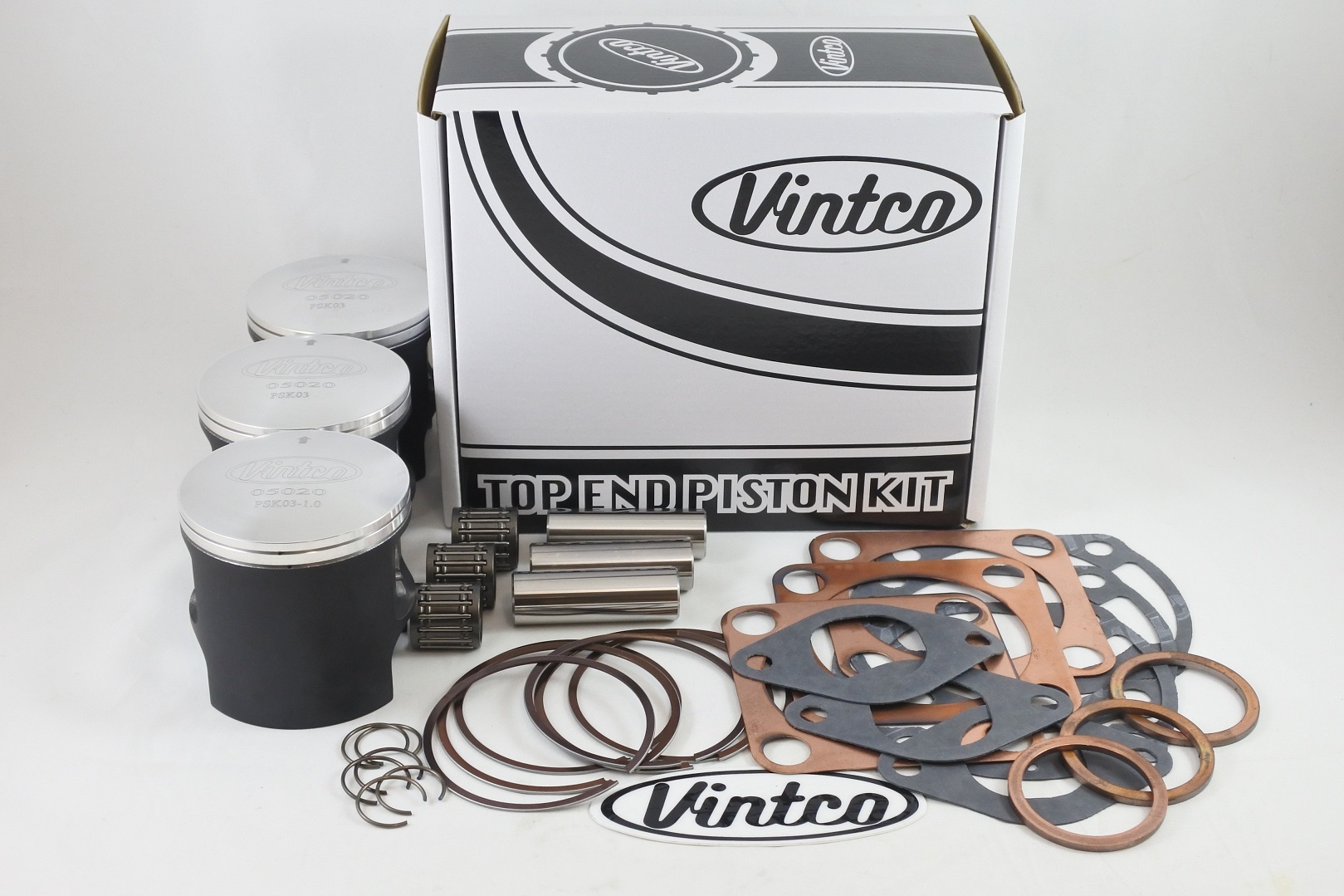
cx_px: 672
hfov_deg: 47.4
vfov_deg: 32.6
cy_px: 448
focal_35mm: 41
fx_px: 1530
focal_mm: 15.3
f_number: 4.2
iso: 500
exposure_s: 1/125
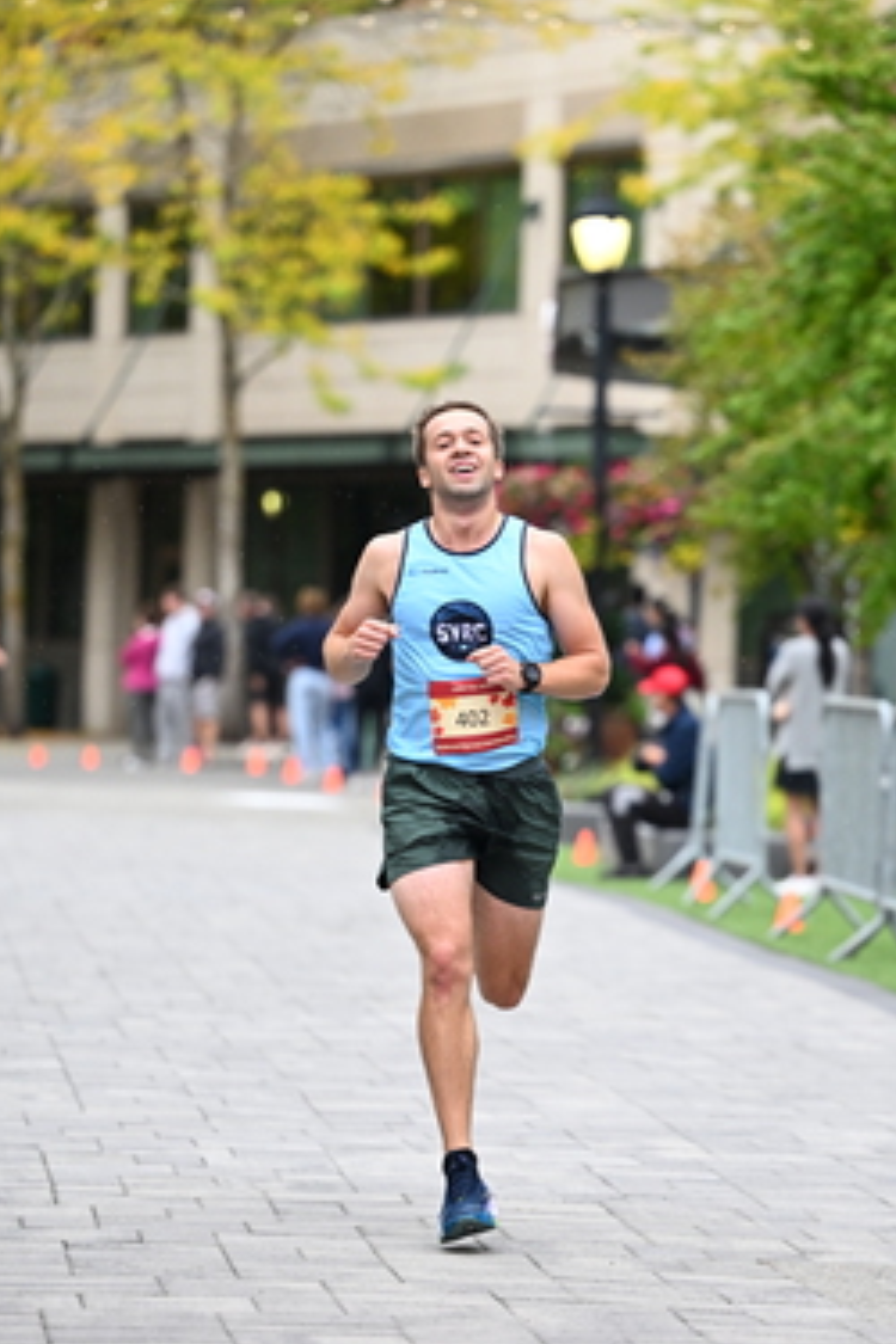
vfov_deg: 10.4
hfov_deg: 6.9
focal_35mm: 198
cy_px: 749
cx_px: 579
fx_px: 7391
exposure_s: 1/1600
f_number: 2.8
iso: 1250
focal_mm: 135
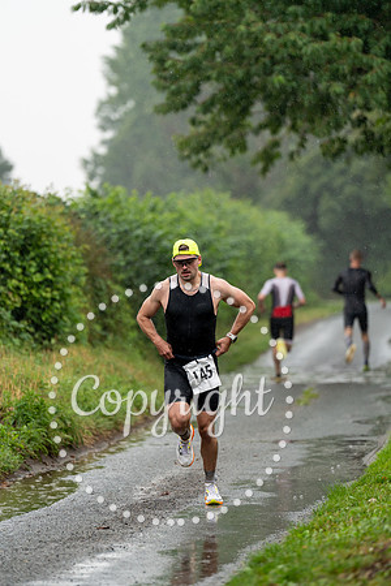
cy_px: 293
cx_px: 196
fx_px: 3209
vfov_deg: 10.4
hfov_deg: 7.0
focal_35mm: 197
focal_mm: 197
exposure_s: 1/1000
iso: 1000
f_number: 3.2
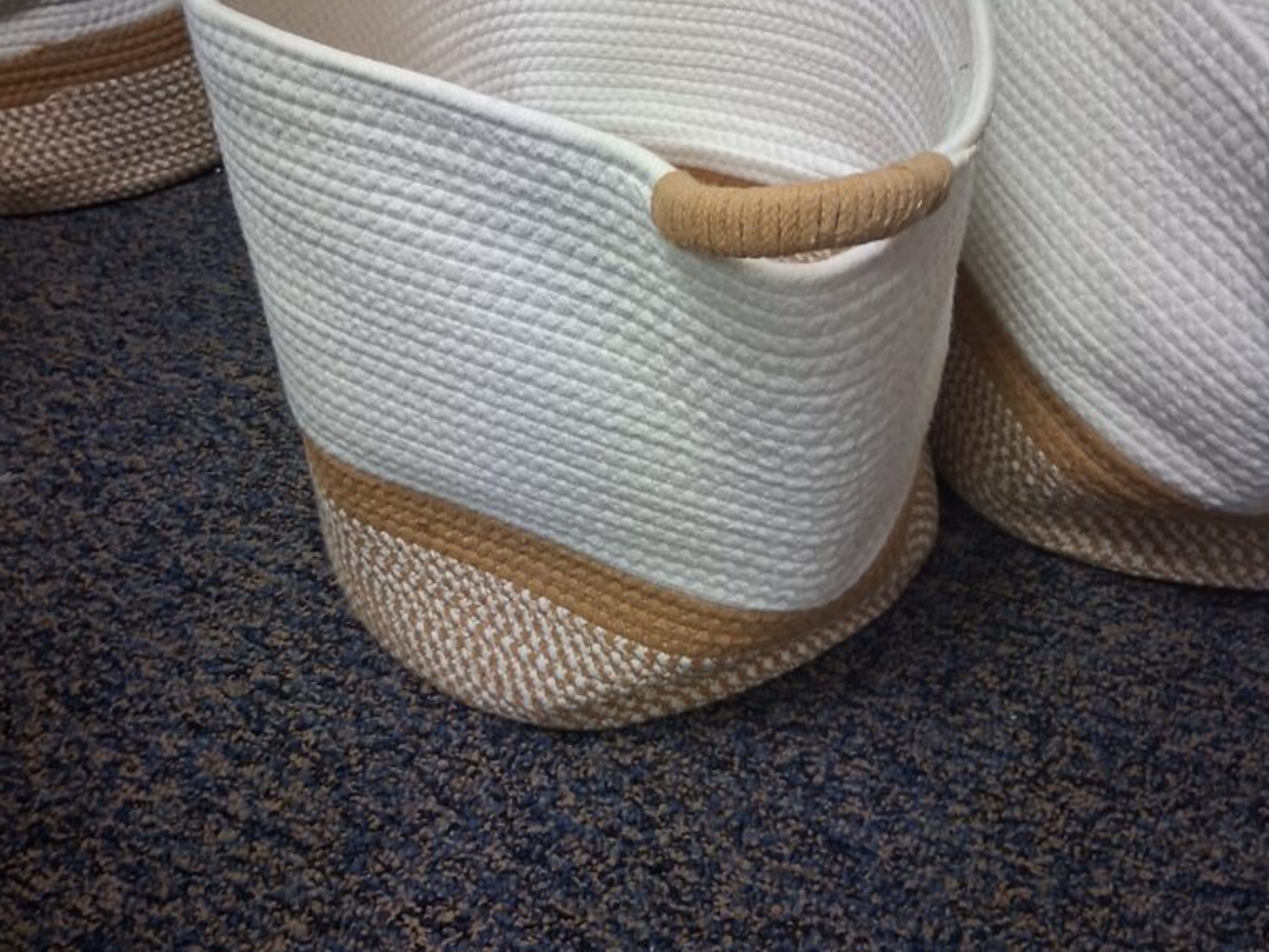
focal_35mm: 35
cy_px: 278
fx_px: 1283
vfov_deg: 39.9
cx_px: 630
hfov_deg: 52.6
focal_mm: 3.98
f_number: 1.8
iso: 500
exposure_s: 1/50
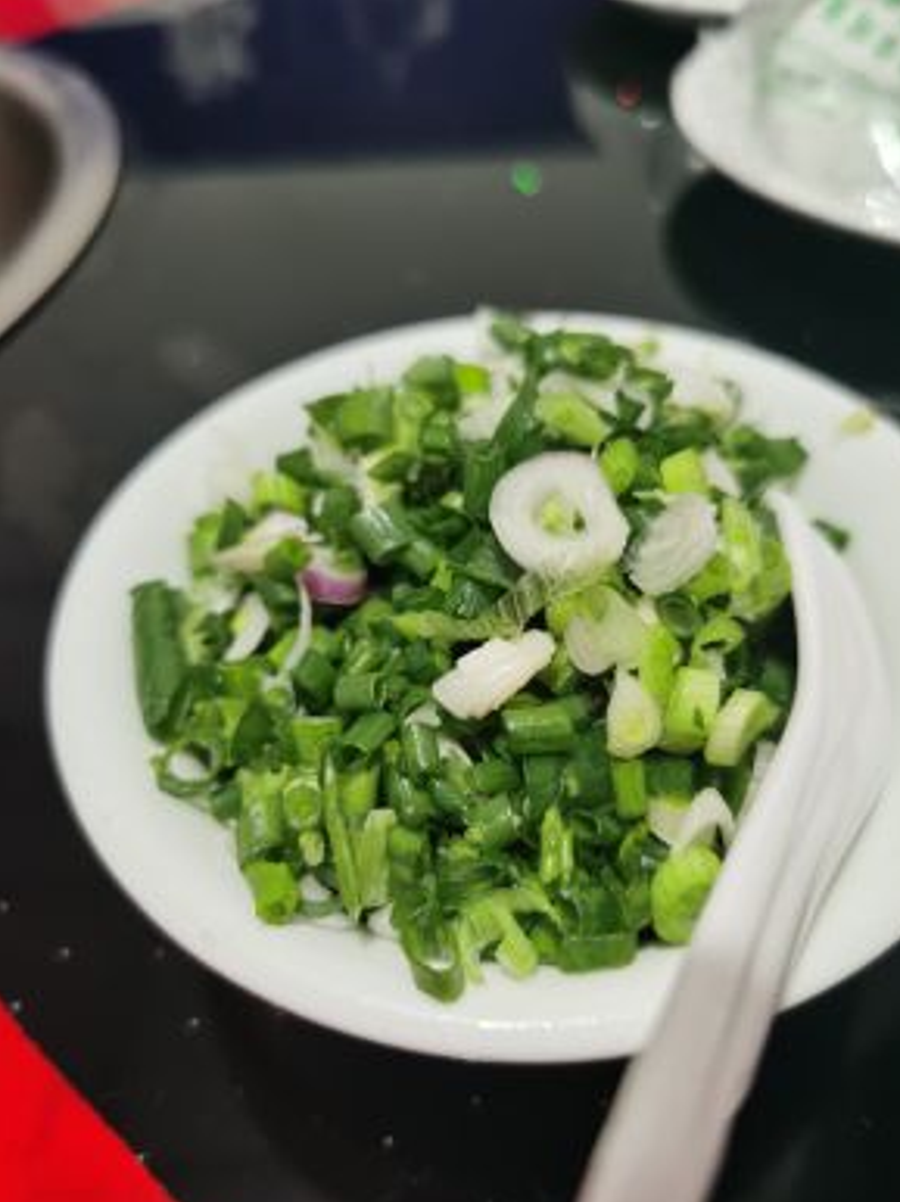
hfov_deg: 49.7
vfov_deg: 63.5
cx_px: 461
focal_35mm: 28
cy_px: 617
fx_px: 972
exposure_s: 1/100
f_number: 1.6
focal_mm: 5.56
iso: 400
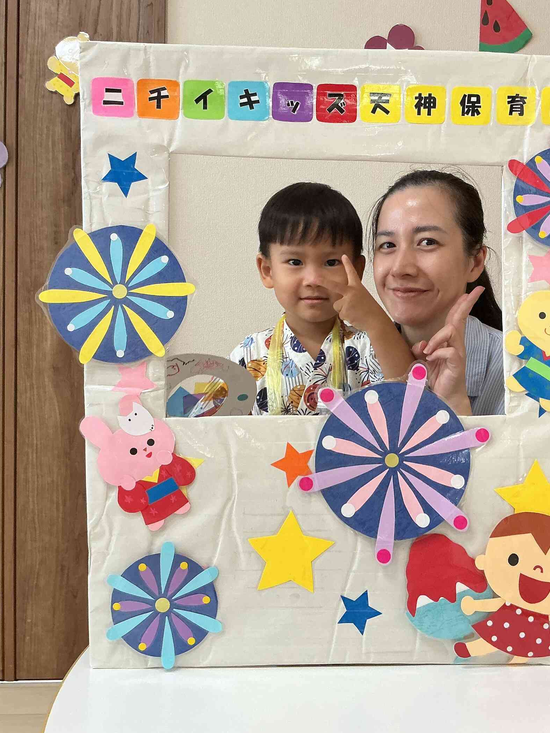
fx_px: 826
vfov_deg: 47.9
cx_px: 356
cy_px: 369
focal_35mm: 39
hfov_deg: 36.5
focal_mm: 3
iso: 80
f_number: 1.8
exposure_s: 1/50
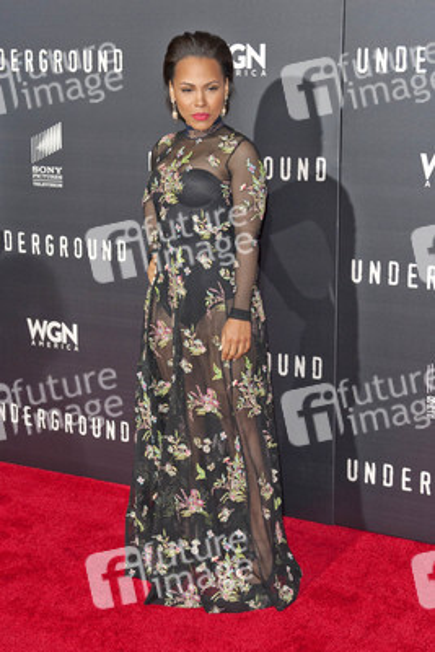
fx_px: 905
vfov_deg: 39.6
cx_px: 218
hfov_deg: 27.0
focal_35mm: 50
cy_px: 326
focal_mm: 50
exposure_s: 1/400
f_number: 4.5
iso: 800
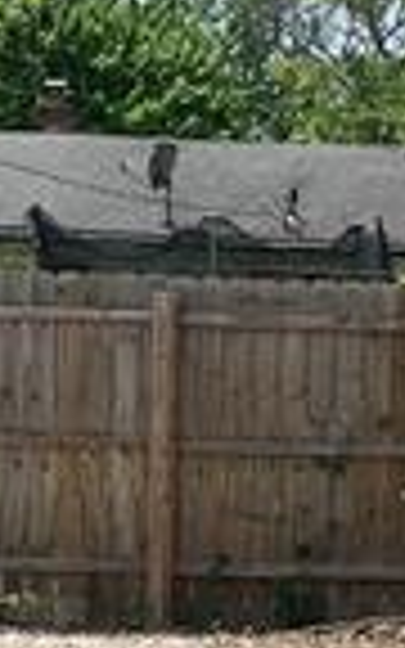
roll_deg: -0.8
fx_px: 2596
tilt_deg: -6.1
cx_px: 274
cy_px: 724
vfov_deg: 13.9
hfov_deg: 8.9
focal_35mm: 147
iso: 50
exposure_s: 1/2410
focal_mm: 5.1
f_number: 1.6
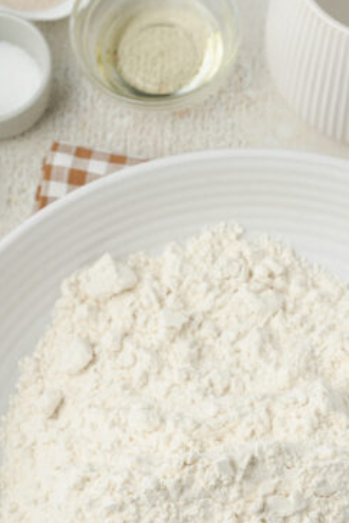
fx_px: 1496
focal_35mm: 103
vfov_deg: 19.5
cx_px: 253
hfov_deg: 13.3
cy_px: 453
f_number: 6.3
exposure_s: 1/25
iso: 200
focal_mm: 50
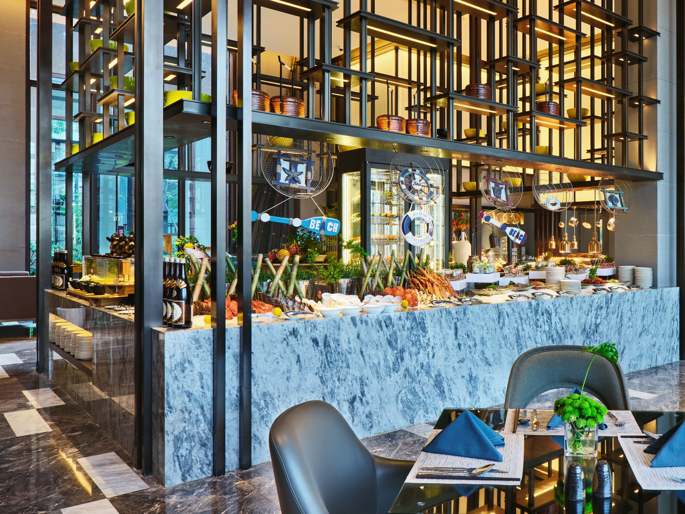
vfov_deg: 44.9
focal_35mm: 31
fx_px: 613
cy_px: 183
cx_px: 528
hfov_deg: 55.1
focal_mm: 24
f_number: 16
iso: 200
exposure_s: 1/1.59
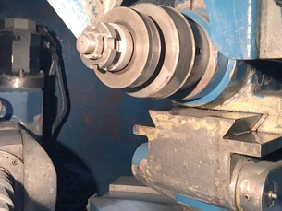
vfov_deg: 37.6
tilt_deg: -1.7
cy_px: 82
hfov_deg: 48.9
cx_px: 151
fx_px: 310
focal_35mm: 38
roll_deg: -1.9
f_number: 2.2
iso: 250
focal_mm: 4.15
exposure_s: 1/15
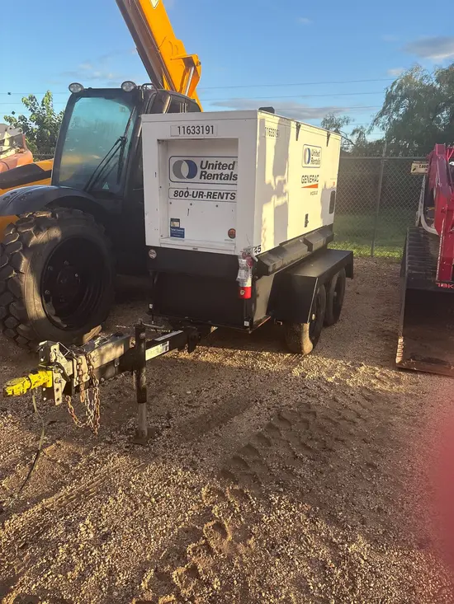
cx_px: 227
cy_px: 302
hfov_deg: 53.1
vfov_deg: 67.3
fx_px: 455
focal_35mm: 26
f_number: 1.6
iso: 64
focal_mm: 5.96
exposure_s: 1/907
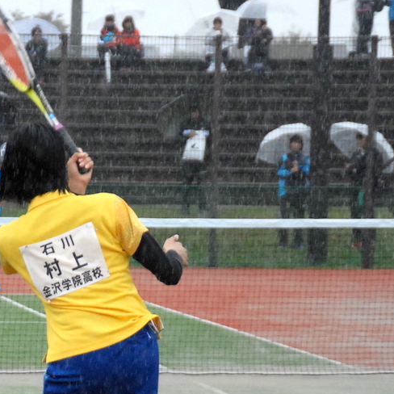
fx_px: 3155
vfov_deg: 7.1
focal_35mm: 245
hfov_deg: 7.1
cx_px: -14
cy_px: 323
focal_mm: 78
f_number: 5.3
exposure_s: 1/500
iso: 1600
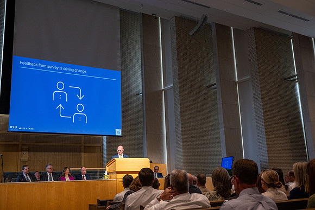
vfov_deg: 33.5
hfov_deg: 48.5
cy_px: 105
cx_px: 162
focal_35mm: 40
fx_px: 350
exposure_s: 1/200
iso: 1250
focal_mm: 38
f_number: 4
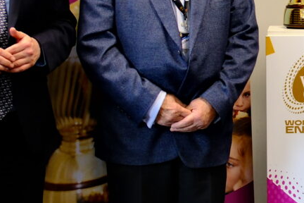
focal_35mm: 120
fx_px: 1013
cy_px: 37
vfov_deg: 11.4
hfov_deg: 16.6
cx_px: 334
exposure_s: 1/60
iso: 640
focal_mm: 18
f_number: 2.8
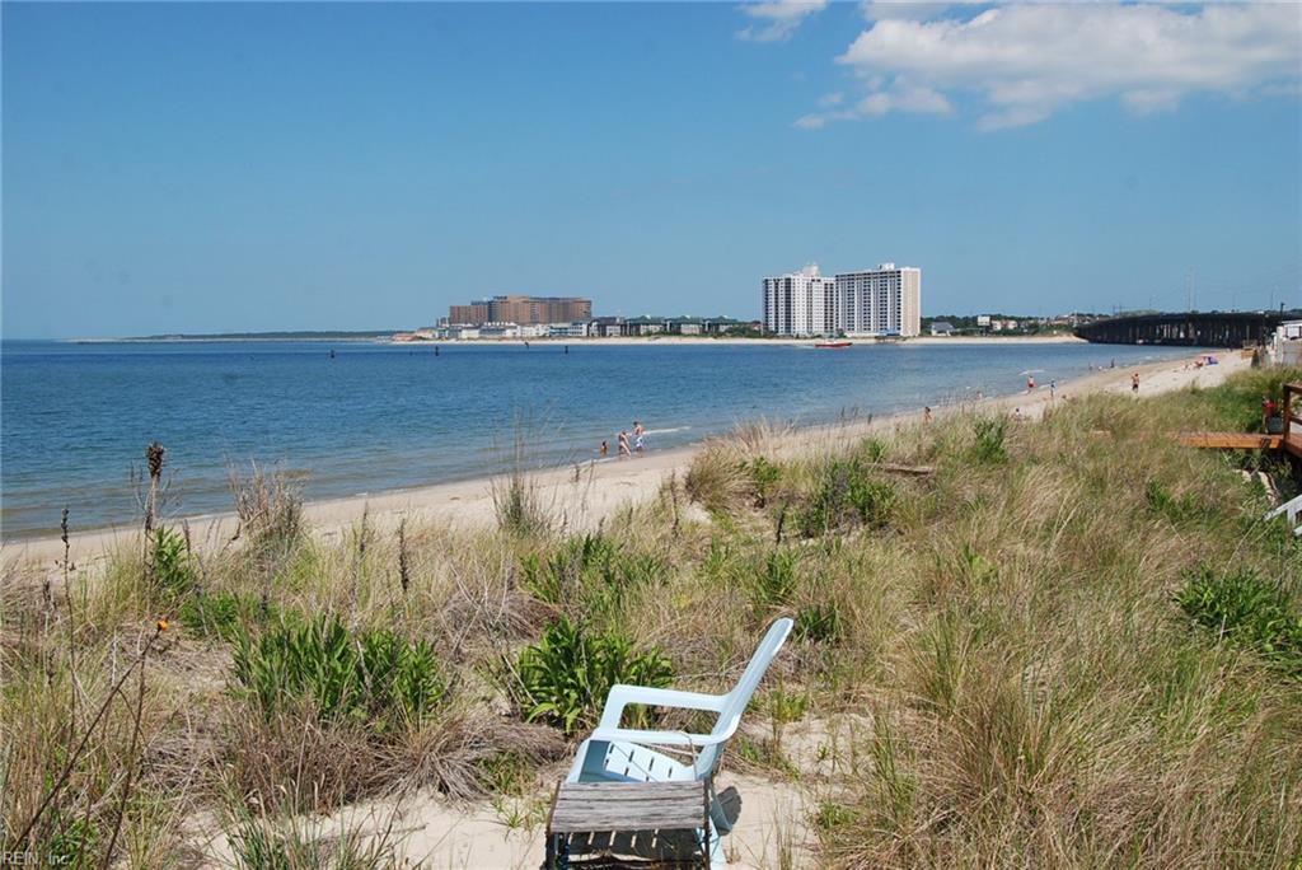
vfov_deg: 34.3
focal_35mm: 39
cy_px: 435
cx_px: 651
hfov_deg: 49.5
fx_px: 1411
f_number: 10
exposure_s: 1/400
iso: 250
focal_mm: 26
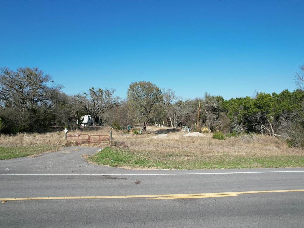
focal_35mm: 24
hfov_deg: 71.5
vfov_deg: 56.8
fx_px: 211
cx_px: 160
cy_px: 114
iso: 100
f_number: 2.8
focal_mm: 8.38
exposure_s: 1/1600
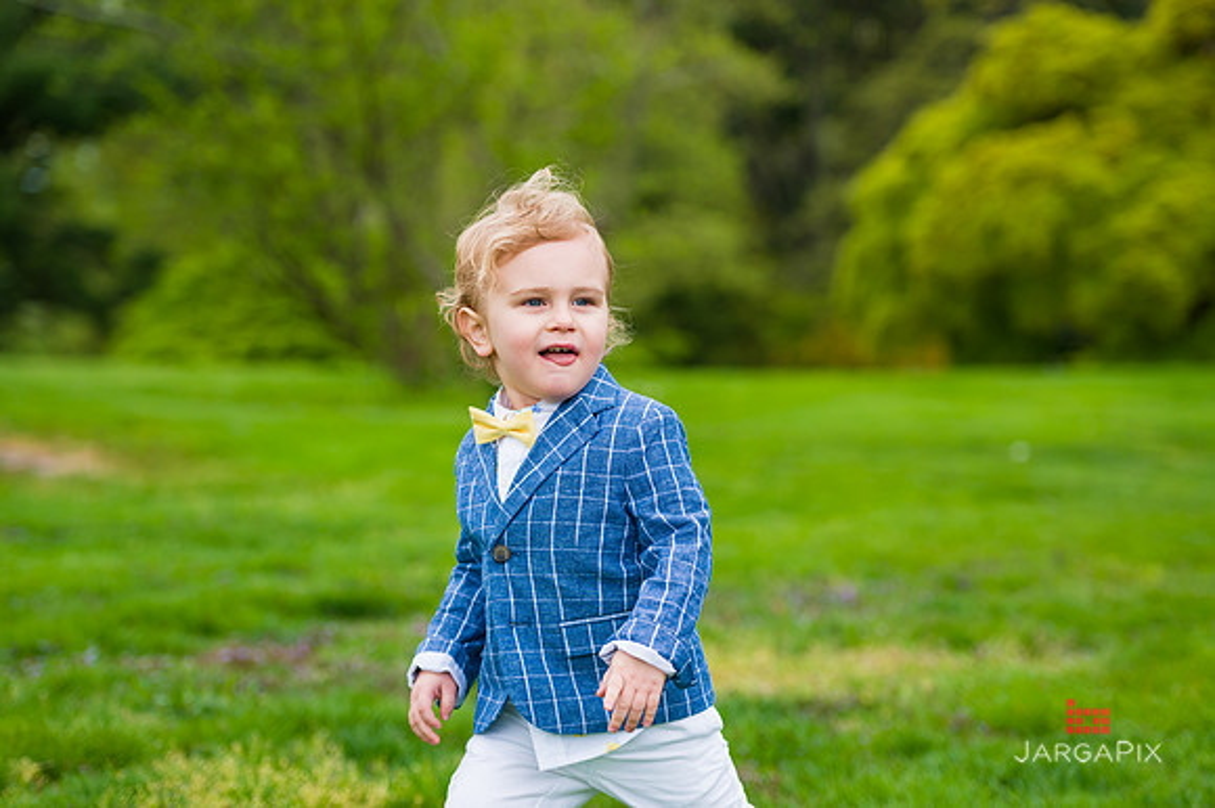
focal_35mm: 92
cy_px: 404
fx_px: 3103
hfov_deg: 22.2
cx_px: 608
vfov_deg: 14.8
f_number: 3.5
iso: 200
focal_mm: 92
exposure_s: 1/800
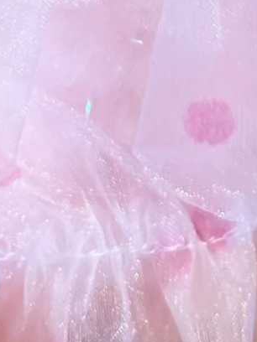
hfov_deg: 8.2
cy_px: -408
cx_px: 165
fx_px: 1792
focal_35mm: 181
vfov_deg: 9.9
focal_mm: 5.7
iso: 64
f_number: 1.5
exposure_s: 1/60
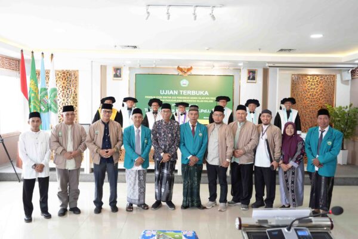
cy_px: 120
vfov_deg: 43.6
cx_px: 179
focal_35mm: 30
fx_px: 298
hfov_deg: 61.9
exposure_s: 1/60
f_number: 4.5
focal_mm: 30
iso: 1000
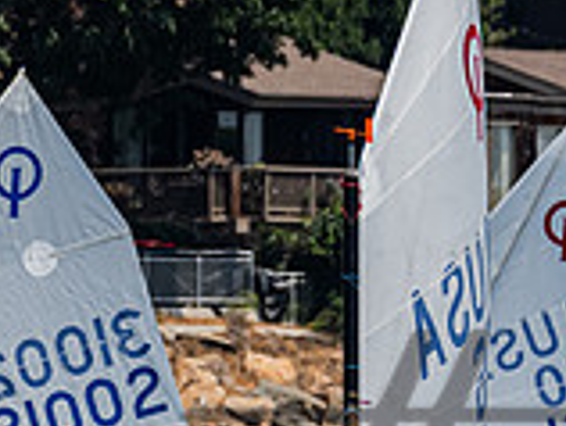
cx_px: 188
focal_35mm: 554
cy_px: 720
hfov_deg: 3.6
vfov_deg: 2.7
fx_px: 9072
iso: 320
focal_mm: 115
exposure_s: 1/1600
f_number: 6.7
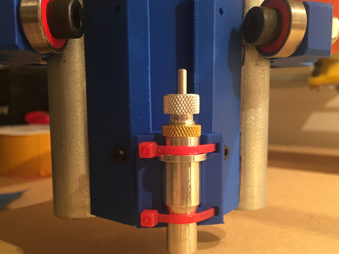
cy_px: 147
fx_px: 343
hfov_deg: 52.6
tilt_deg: -6.1
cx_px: 169
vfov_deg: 40.6
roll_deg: -0.4
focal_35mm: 35
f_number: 2.2
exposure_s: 1/15
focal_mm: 4.15
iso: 100
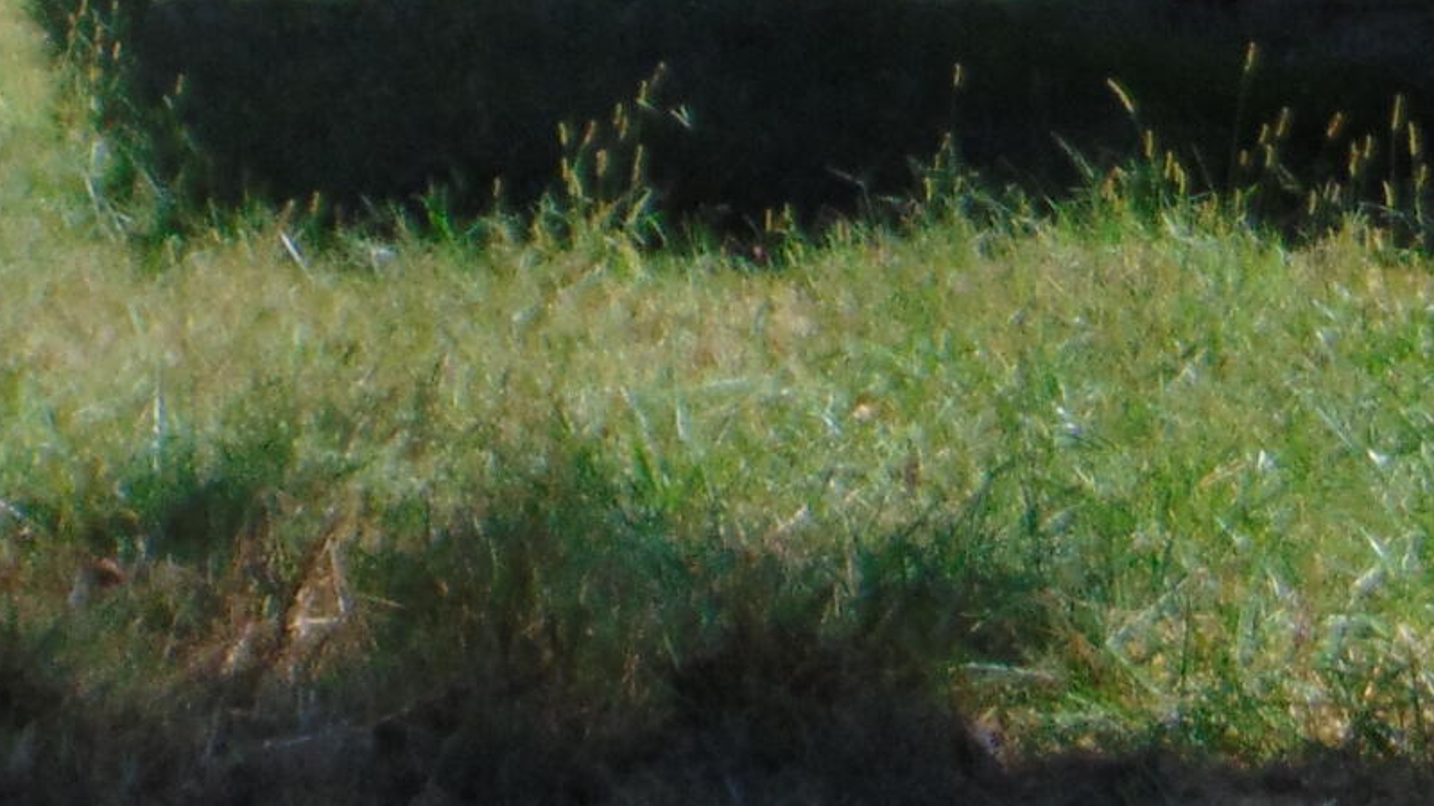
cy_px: -656
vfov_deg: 8.2
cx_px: 713
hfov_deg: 15.0
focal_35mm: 143
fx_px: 5437
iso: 80
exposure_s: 1/1000
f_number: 3.2
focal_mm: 6.3
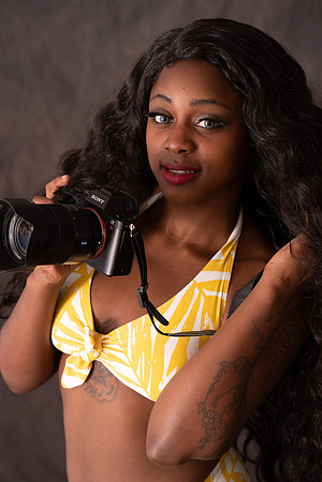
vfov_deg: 23.9
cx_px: 161
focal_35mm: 85
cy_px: 241
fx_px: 1140
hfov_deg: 16.1
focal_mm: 85
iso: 250
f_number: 5
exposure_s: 1/100
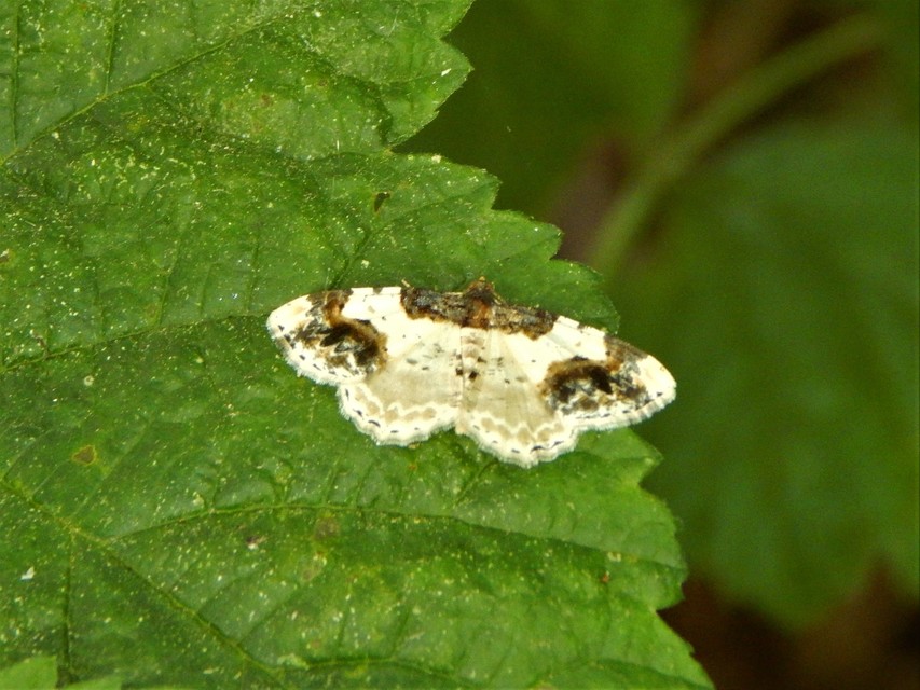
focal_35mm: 315
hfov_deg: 6.3
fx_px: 8373
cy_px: 345
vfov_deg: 4.7
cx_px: 460
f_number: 5.7
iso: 560
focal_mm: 56.5
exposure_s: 1/30
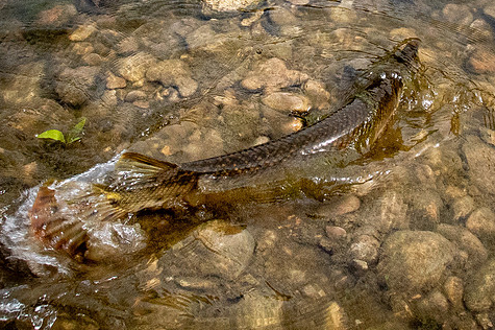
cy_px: 42
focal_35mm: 58
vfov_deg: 22.8
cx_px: 322
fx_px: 797
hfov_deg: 34.3
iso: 200
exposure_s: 1/500
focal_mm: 4.5
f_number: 8
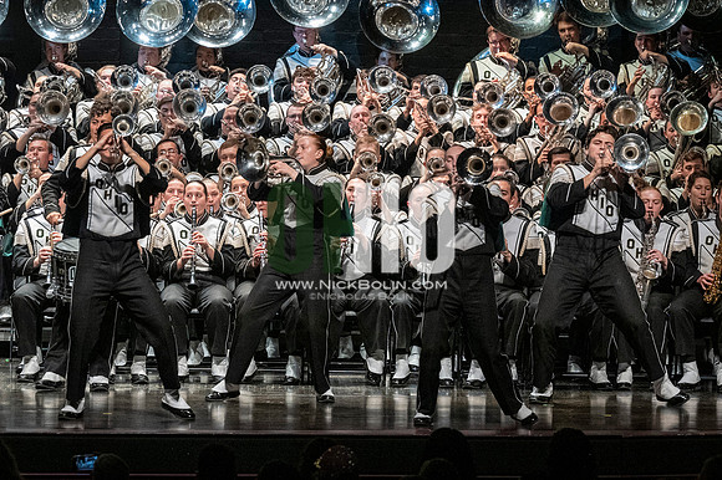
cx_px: 361
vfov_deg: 6.3
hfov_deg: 9.5
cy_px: 240
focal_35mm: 217
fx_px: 4349
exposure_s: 1/500
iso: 4000
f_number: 4
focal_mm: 145
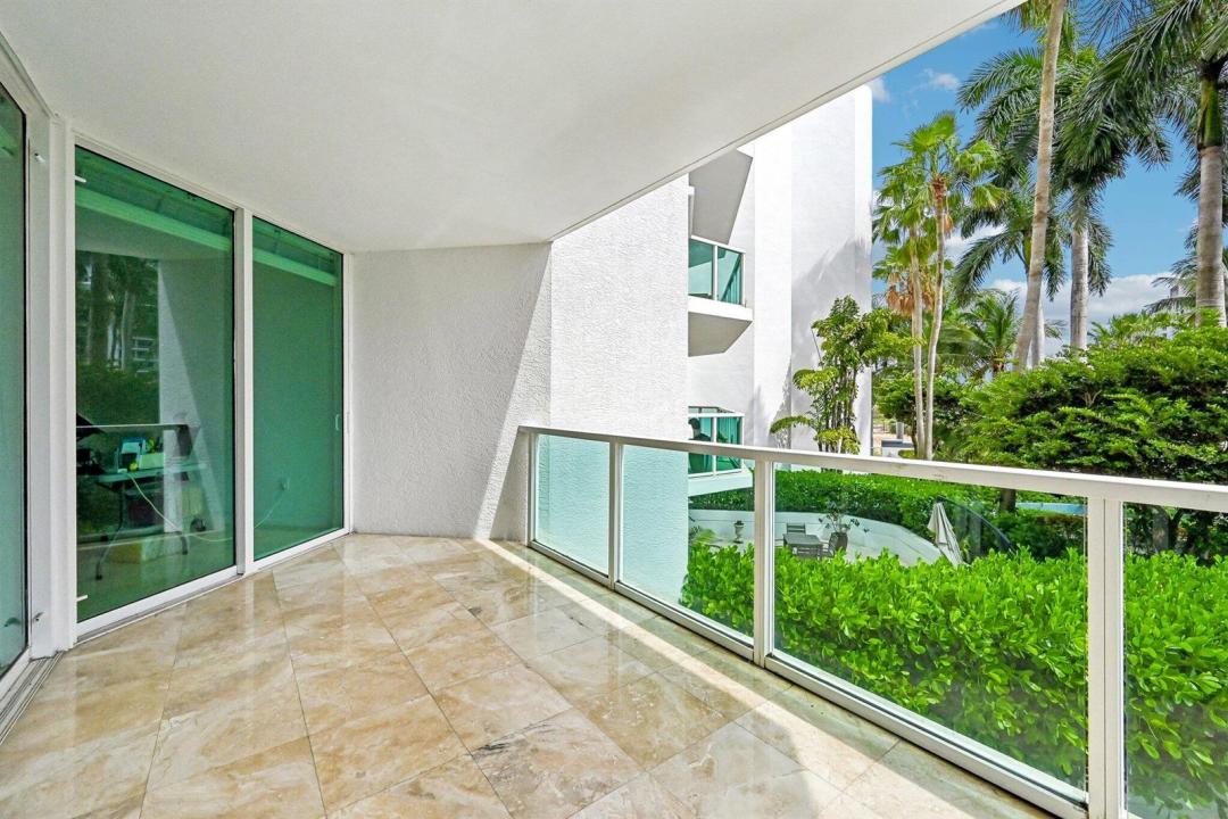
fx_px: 478
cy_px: 410
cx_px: 614
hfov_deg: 104.3
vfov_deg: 81.2
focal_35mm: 14
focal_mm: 14
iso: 2500
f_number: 10
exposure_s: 1/4000
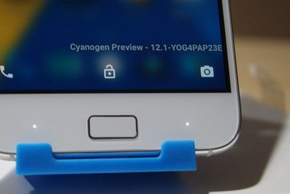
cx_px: 117
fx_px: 578
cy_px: 118
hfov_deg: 28.1
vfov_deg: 19.0
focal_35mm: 72
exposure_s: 1/6
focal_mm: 35
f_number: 5
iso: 400
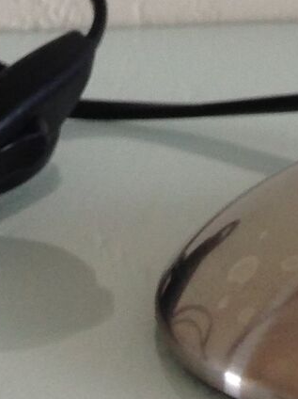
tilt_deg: +2.0
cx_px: 402
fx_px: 1898
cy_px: -459
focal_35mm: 165
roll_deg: +2.6
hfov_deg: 8.8
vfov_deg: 10.7
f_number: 2.4
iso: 64
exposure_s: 1/15
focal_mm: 4.28
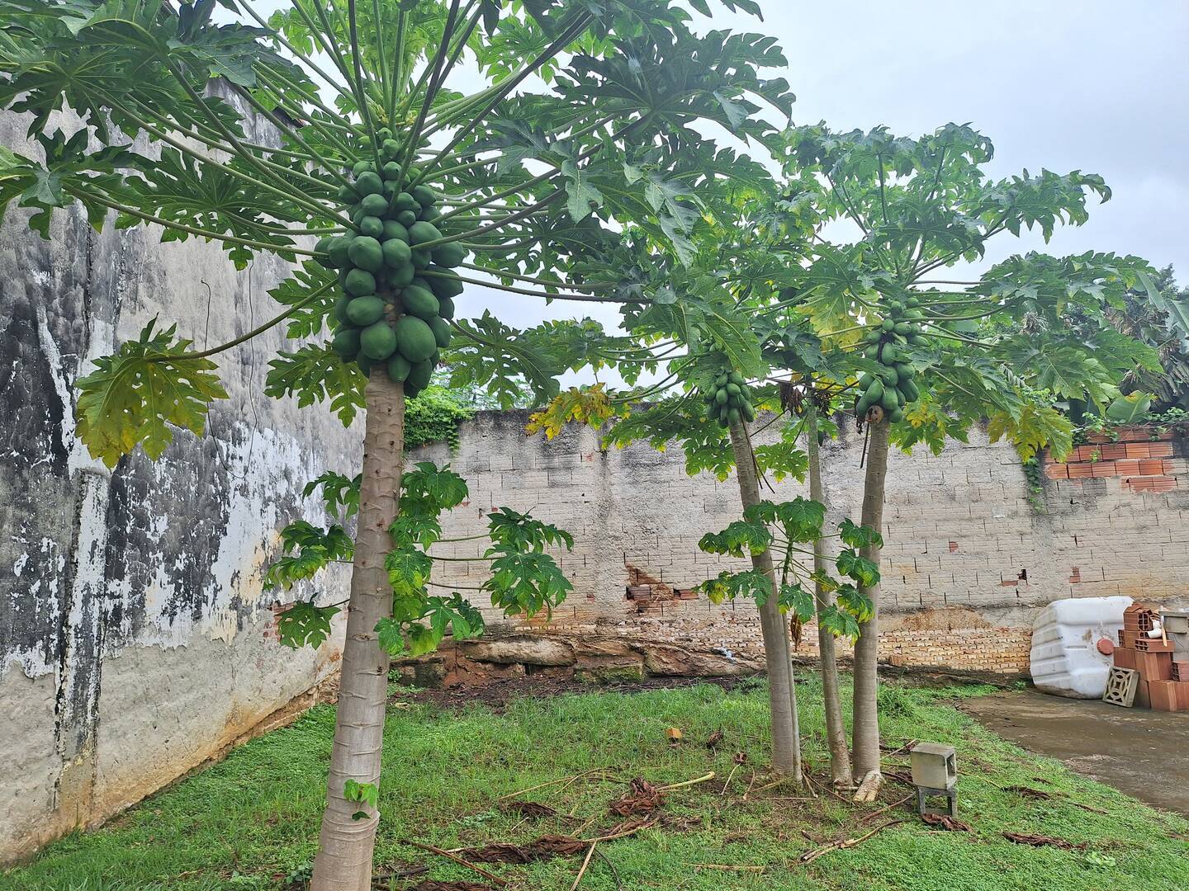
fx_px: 790
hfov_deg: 73.9
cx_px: 594
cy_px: 446
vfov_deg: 58.9
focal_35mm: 23
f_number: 1.8
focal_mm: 5.54
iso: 40
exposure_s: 1/1325
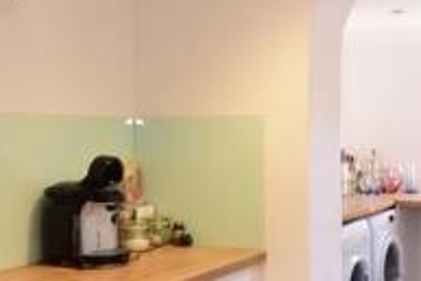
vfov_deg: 26.5
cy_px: 132
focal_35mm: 51
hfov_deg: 38.3
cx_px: 288
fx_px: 597
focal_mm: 10
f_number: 20
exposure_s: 1/4
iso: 500
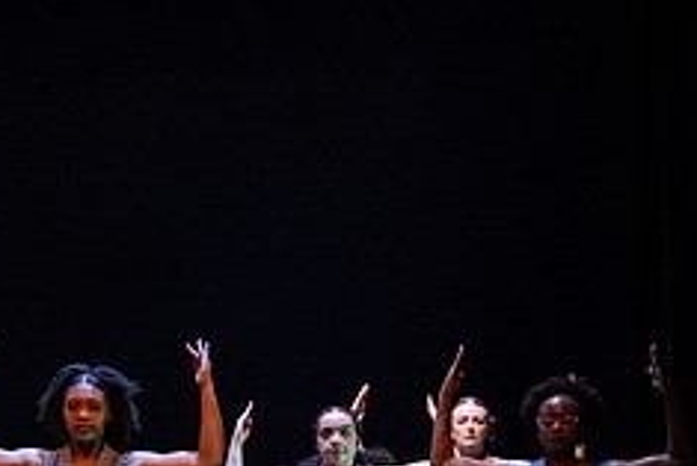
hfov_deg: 18.0
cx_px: 67
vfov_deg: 12.0
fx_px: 2170
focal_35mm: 112
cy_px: 571
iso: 4000
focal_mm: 41
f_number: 4
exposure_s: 1/320
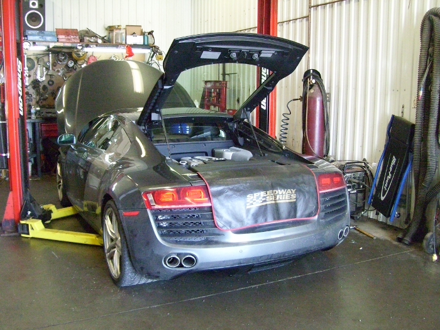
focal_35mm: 36
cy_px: 165
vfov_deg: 39.7
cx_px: 220
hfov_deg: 51.4
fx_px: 458
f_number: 2.7
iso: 1250
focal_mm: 6
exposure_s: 1/160
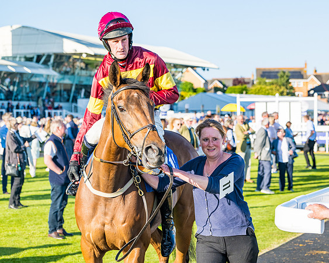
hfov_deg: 20.7
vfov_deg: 16.7
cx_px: 230
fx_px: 895
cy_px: 110
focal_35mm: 92
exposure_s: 1/1250
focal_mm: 70
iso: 200
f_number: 5
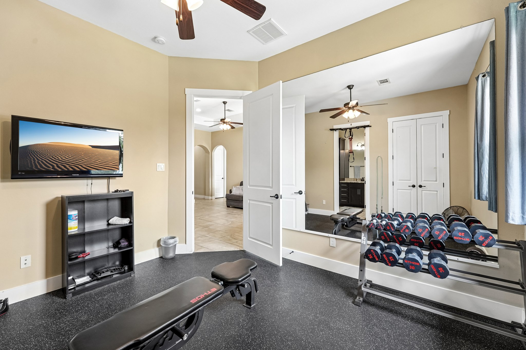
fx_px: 205
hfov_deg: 104.3
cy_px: 175
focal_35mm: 14
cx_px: 263
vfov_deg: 81.2
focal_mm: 14
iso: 400
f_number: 8
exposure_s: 1/25
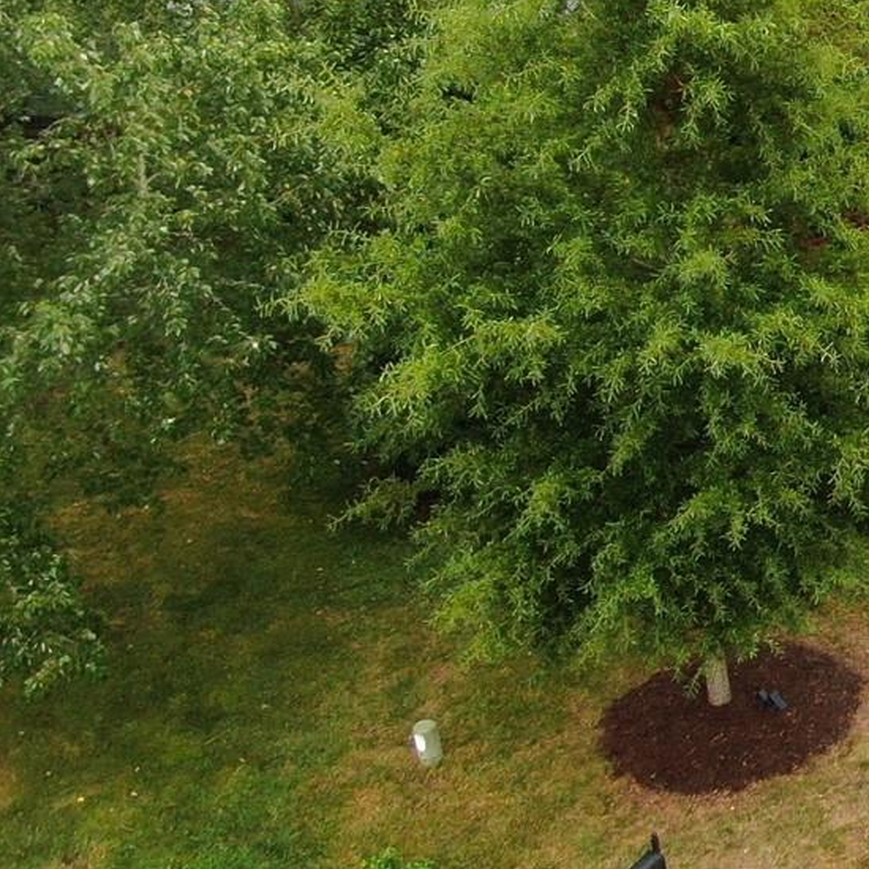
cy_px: 163
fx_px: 2244
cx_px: 1490
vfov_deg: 21.6
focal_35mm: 79
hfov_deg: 18.1
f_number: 2.8
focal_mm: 4.39
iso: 110
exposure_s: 1/80
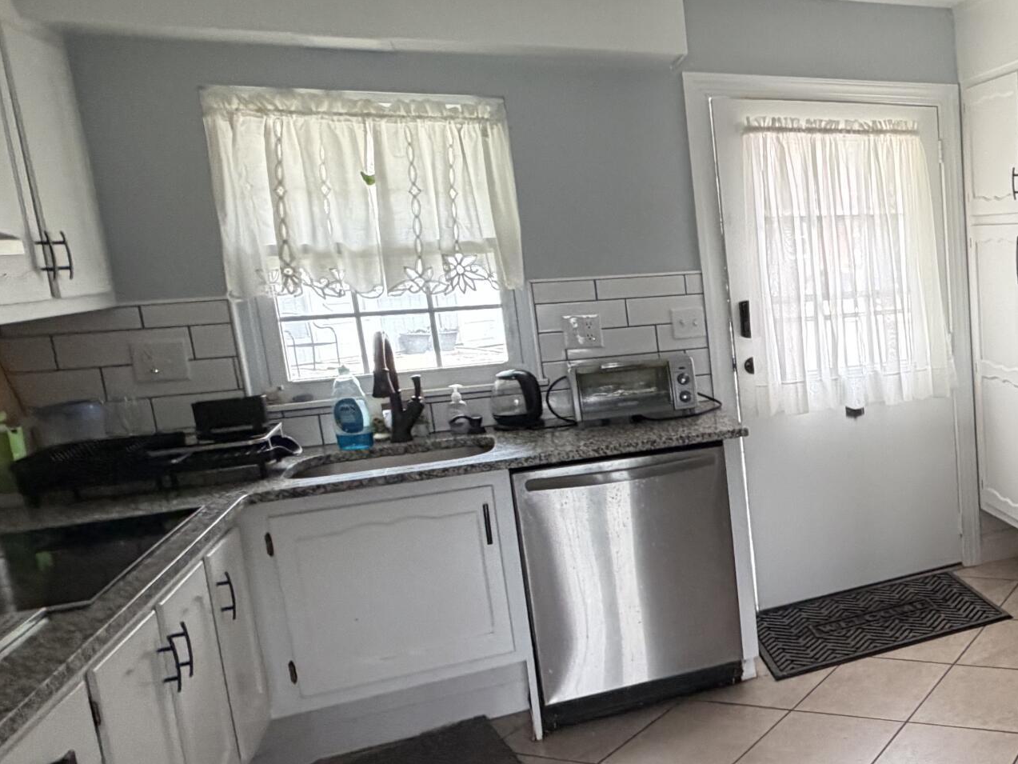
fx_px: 971
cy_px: 385
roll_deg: +1.5
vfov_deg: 43.0
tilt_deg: -7.8
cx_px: 1069
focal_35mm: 33
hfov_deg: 44.7
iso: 320
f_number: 2.2
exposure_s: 1/63
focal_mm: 2.22
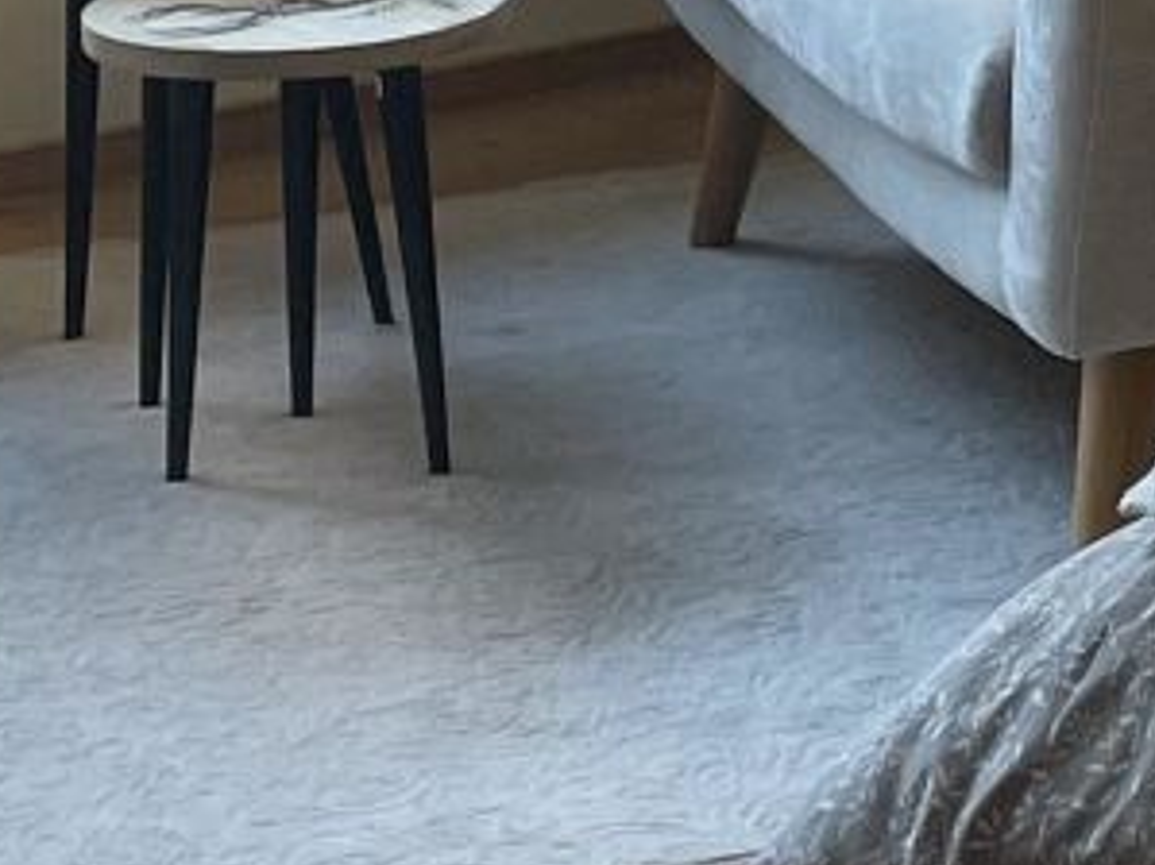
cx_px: 2105
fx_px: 5937
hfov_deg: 10.4
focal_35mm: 178
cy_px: -529
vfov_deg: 8.1
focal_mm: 4.2
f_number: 1.6
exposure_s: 1/121
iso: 100
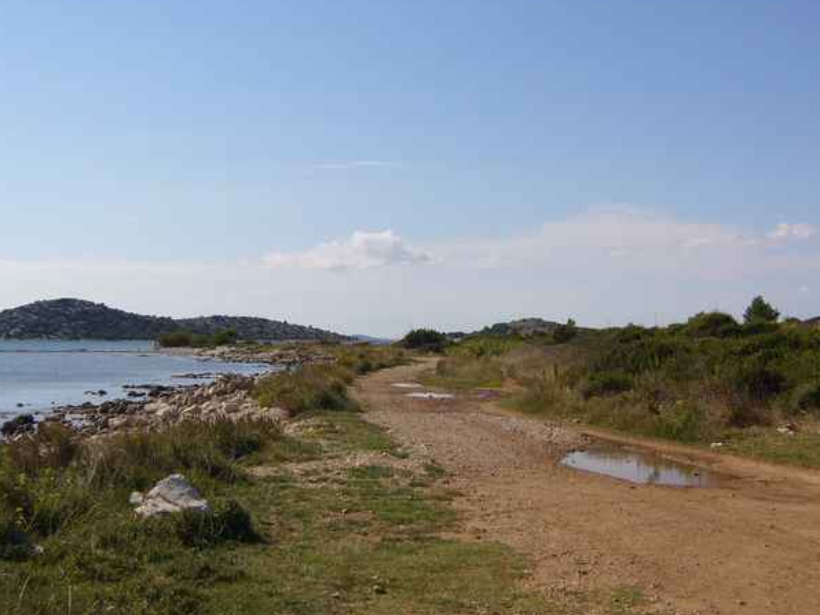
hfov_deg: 40.4
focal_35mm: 47
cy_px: 285
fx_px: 1113
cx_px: 413
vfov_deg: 30.9
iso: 80
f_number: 5.6
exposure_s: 1/640
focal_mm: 5.8
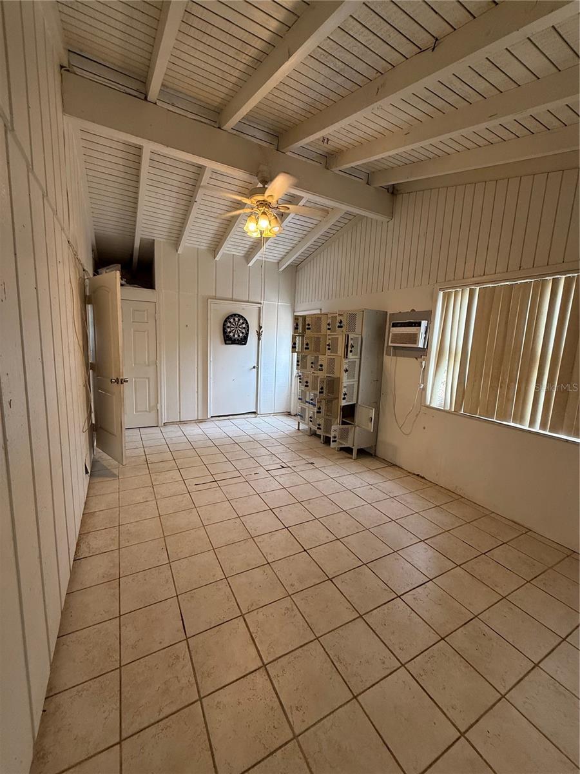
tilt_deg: -7.7
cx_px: 290
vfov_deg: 102.1
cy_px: 387
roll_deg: -3.1
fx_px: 313
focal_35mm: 14
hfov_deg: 85.7
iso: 125
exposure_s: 1/120
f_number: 2.2
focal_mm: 2.22
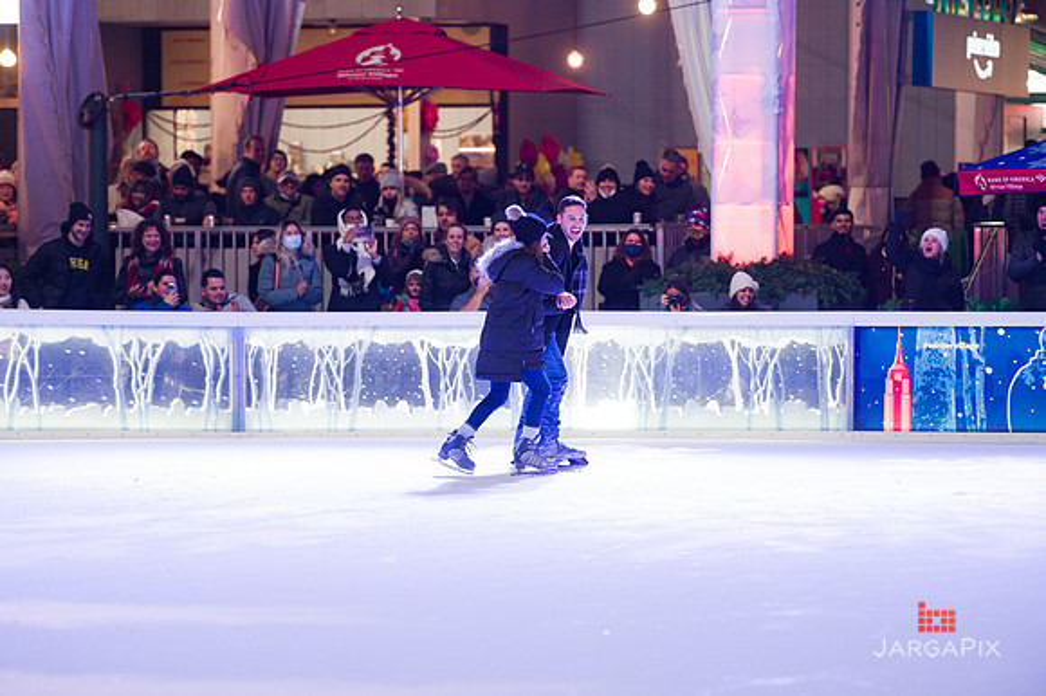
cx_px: 523
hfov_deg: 10.3
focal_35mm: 200
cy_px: 348
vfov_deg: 6.9
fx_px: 5808
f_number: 3.2
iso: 2000
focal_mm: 200
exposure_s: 1/200
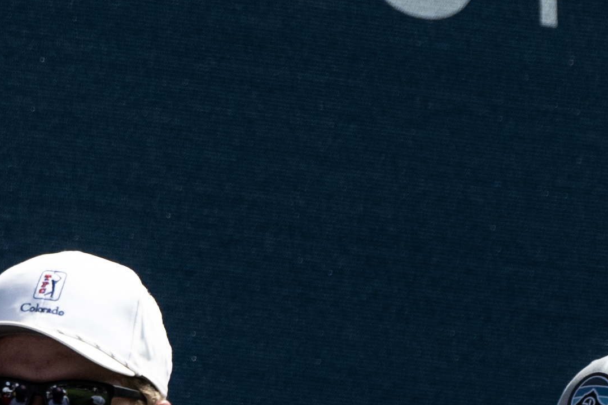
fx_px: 32357
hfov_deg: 1.1
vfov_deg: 0.7
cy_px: 534
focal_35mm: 1916
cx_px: -548
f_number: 4
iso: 200
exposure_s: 1/1600
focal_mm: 250
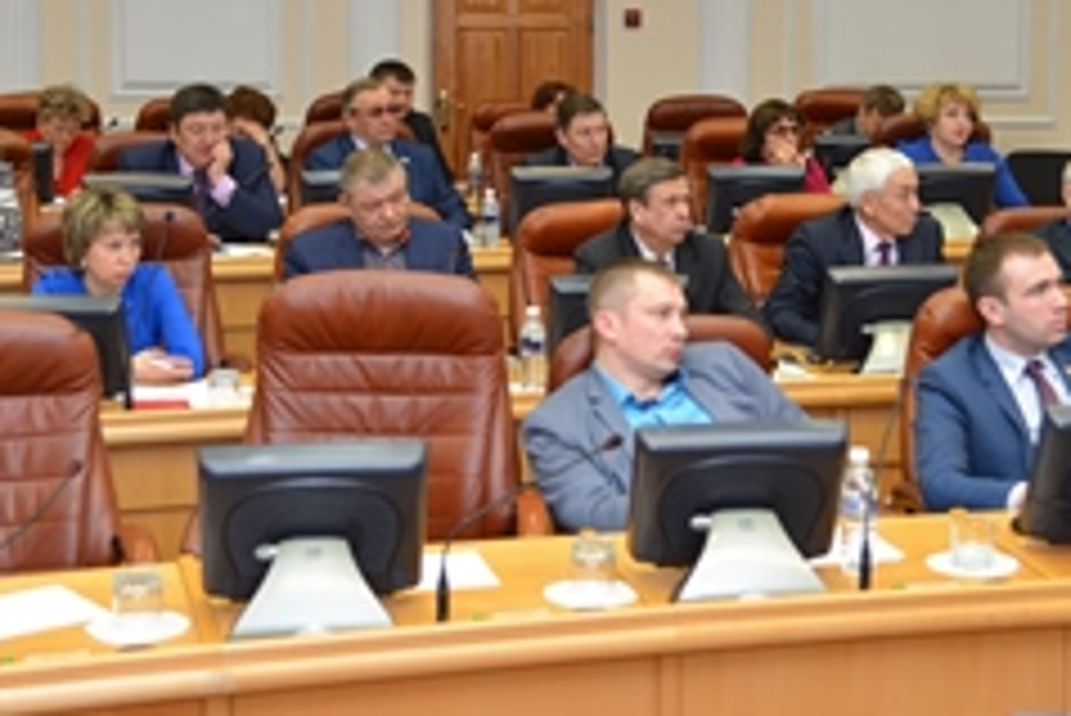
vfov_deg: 20.1
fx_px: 1994
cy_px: 140
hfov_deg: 30.0
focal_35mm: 67
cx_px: 608
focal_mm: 38
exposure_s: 1/60
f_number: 4
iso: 400
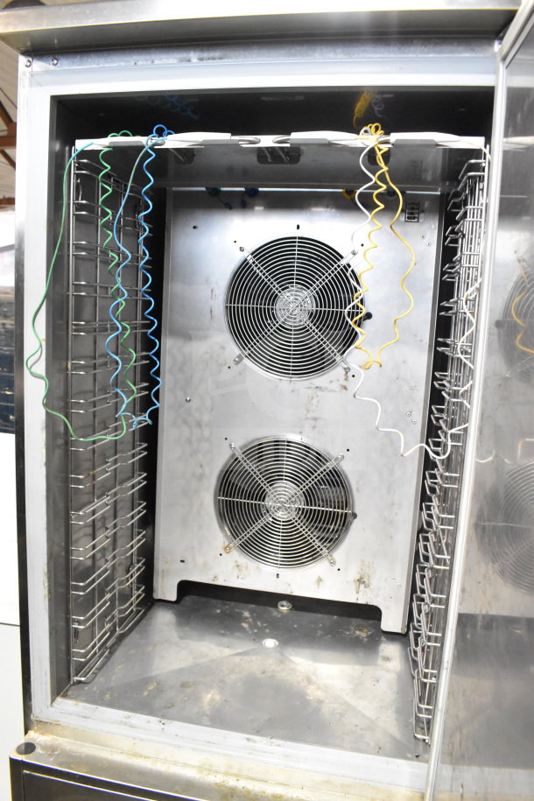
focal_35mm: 27
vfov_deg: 67.4
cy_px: 400
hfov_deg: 47.9
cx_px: 267
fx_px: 601
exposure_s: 1/160
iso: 6400
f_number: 6.3
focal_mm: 18
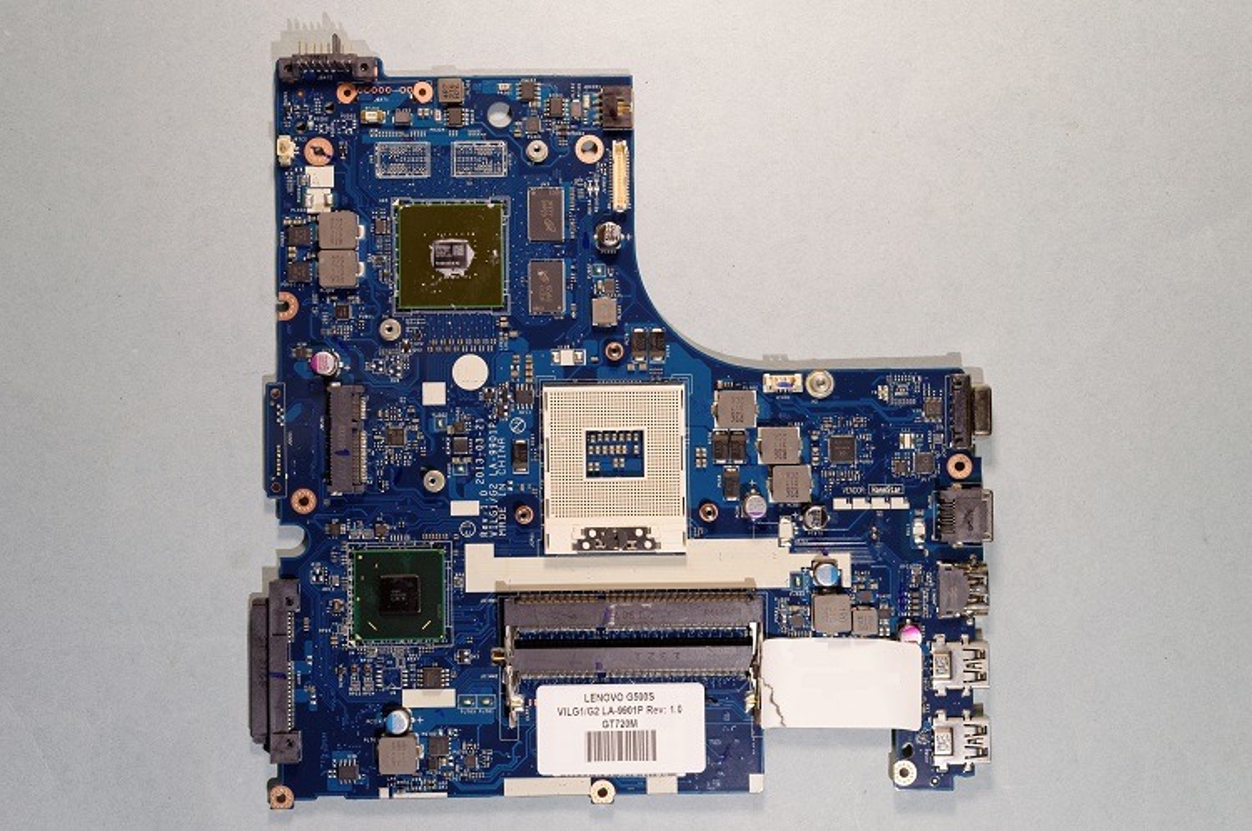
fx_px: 1355
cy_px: 416
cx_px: 626
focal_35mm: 39
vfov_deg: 34.1
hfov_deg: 49.6
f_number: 8
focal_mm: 26
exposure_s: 1/6
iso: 100
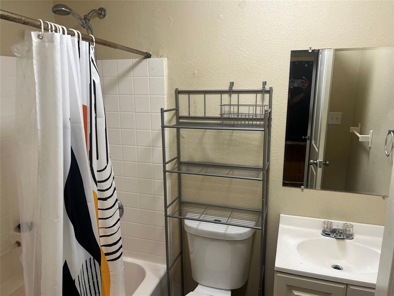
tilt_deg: -12.7
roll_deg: +0.9
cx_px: 197
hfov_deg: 67.3
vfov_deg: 53.1
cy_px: 148
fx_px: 296
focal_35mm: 26
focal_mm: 5.7
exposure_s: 1/60
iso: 80
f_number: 1.5
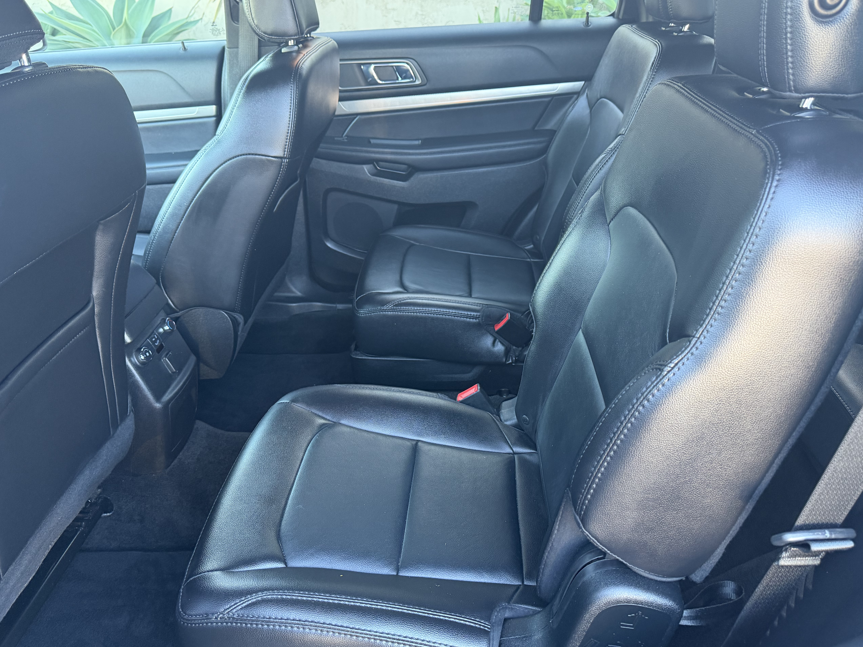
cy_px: 310
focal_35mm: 27
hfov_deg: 65.3
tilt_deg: -29.5
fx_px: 673
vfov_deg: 51.3
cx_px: 441
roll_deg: -2.5
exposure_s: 1/60
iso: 320
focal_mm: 6.76
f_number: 1.78
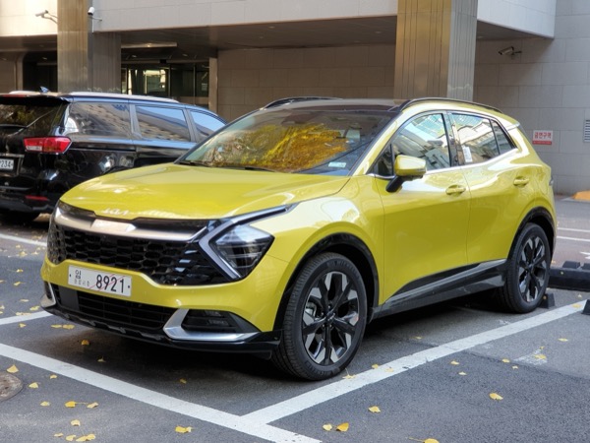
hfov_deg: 36.8
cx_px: 295
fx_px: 886
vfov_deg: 28.0
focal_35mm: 52
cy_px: 222
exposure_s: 1/60
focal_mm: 6
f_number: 2.4
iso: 100
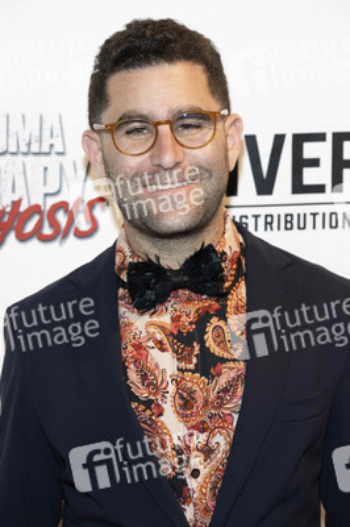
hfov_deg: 14.8
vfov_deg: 22.2
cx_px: 175
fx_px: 1344
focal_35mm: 92
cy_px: 264
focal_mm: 92
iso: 800
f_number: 5.6
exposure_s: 1/200
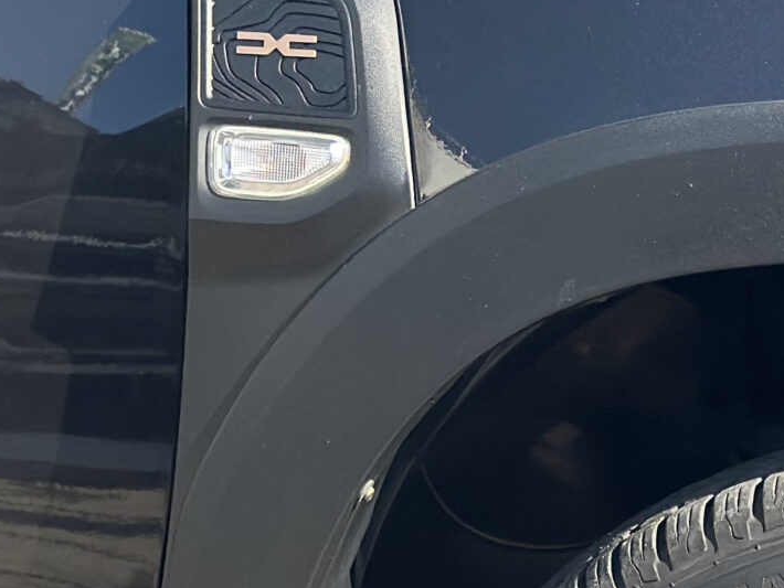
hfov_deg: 11.2
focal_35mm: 173
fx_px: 3920
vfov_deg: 8.4
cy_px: 891
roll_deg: -0.2
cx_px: 975
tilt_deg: -14.7
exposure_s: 1/2203
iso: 80
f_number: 1.78
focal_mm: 6.86
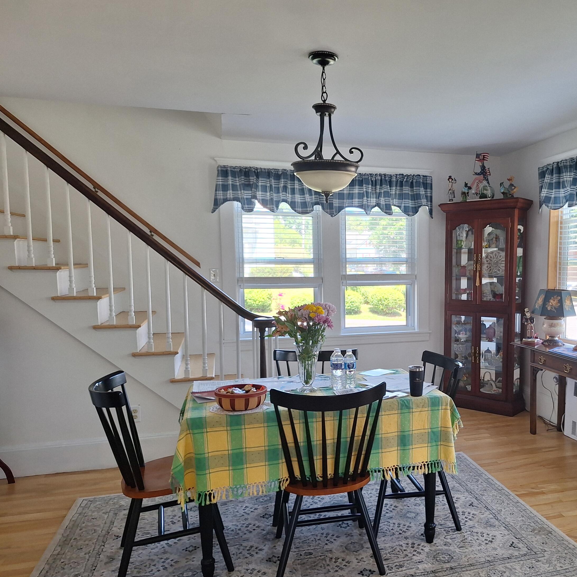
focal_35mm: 28
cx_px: 393
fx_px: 528
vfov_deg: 57.3
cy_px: 297
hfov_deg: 55.9
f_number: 1.8
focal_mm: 5.54
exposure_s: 1/120
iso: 50
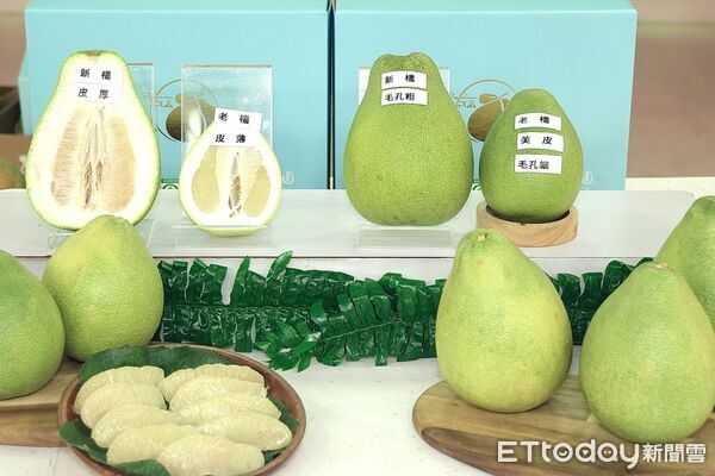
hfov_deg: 55.8
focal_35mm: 34
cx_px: 358
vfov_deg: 38.9
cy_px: 238
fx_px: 675
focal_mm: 22.7
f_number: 2.8
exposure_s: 1/200
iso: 320
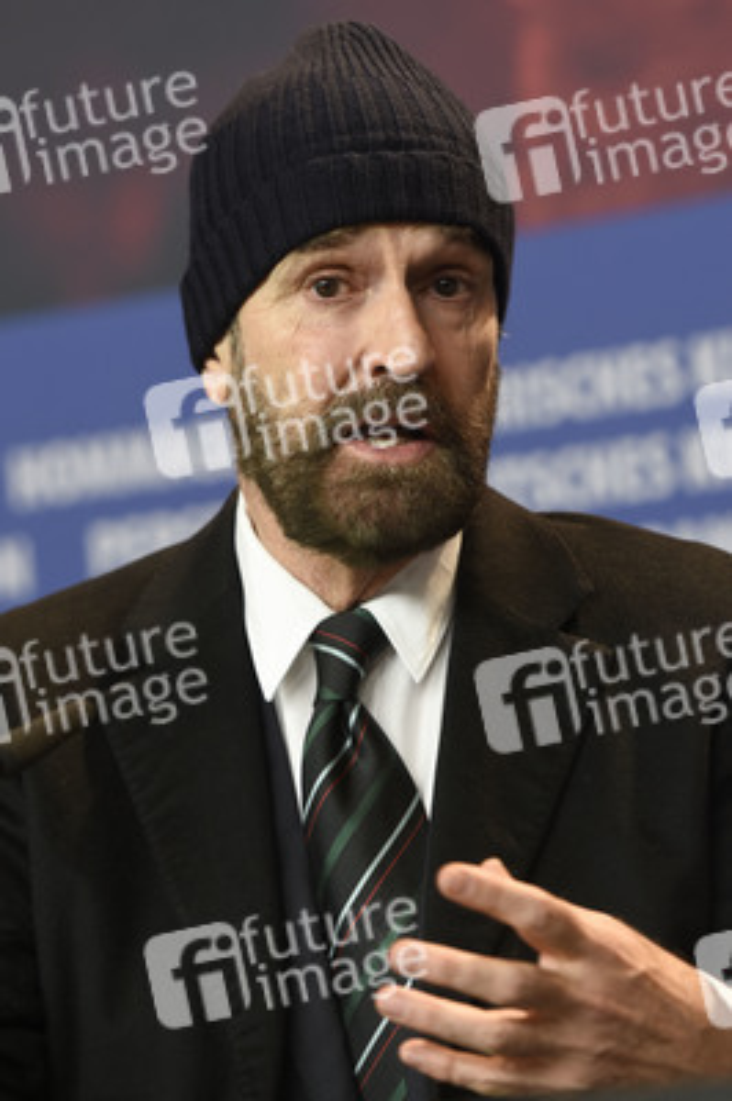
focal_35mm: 232
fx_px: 7103
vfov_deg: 8.9
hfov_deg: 5.9
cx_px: 366
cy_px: 550
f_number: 3.5
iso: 640
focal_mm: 155
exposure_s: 1/250
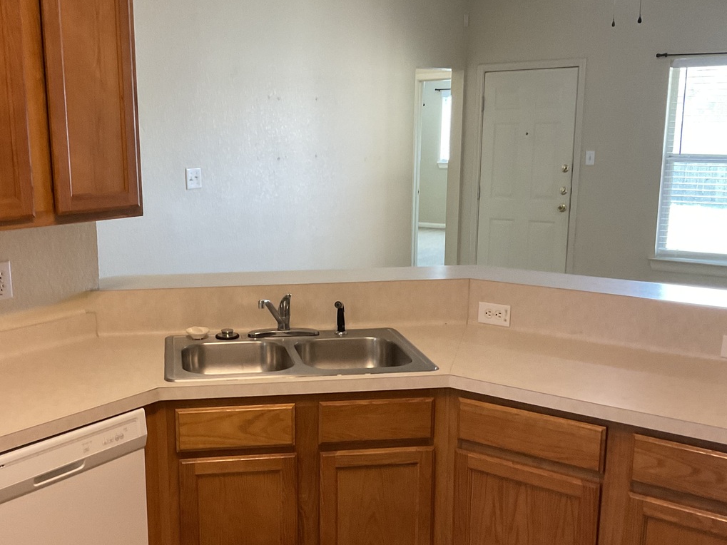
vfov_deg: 35.0
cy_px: 320
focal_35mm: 41
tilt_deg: -12.0
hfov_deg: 45.4
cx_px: 274
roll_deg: +0.0
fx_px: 861
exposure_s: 1/60
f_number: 1.8
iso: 160
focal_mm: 3
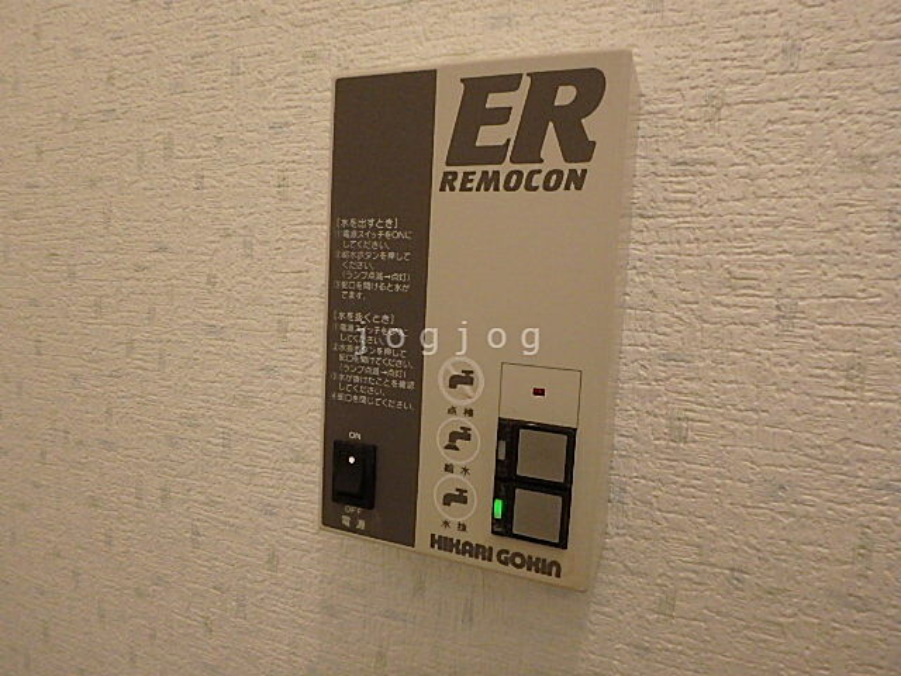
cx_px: 450
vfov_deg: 63.4
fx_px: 547
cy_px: 338
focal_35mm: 21
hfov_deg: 79.0
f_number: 3.5
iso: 640
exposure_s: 1/50
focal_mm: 3.7
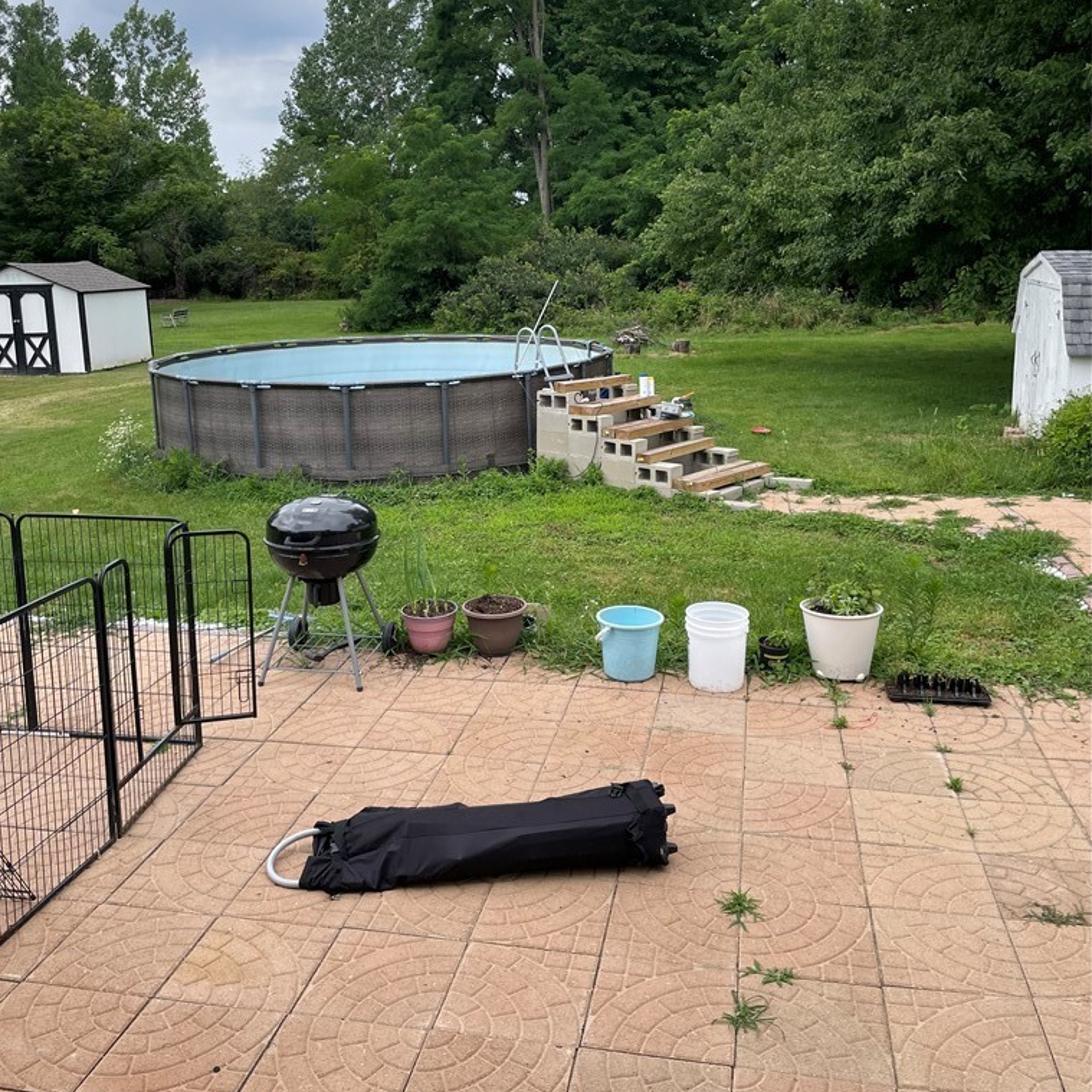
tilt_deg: -10.0
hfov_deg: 52.5
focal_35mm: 31
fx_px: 1106
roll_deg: +2.1
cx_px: 541
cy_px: 449
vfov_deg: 52.3
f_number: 1.6
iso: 32
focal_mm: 4.2
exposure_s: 1/1770
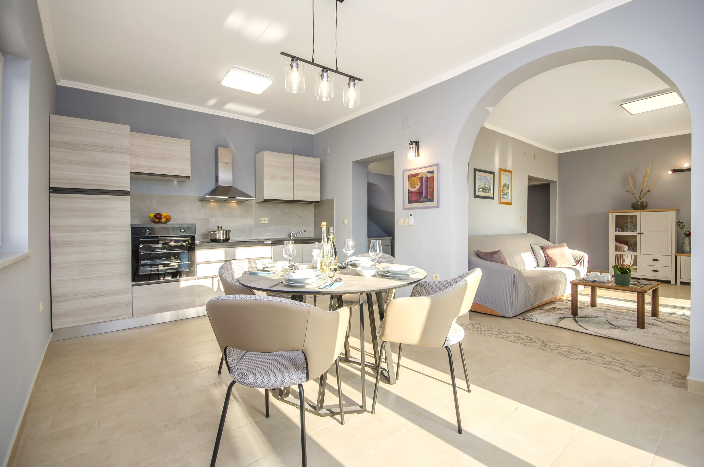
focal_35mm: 15
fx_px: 293
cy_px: 234
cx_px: 352
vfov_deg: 77.1
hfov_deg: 100.5
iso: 100
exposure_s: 1/60
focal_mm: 10
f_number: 7.1
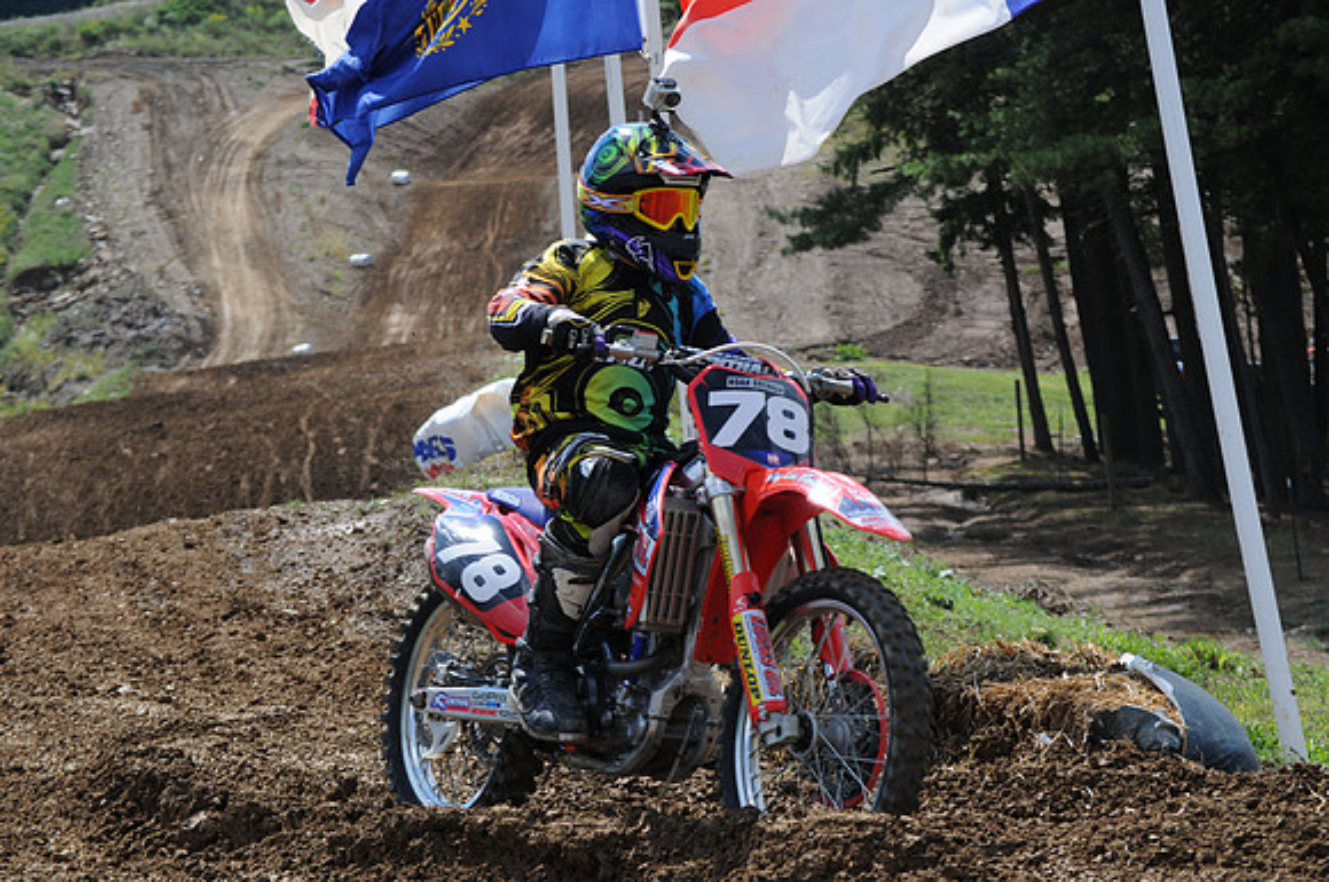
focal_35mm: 158
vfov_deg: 8.7
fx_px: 5806
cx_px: 664
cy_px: 441
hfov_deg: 13.1
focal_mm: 105
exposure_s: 1/1000
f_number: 9
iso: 400
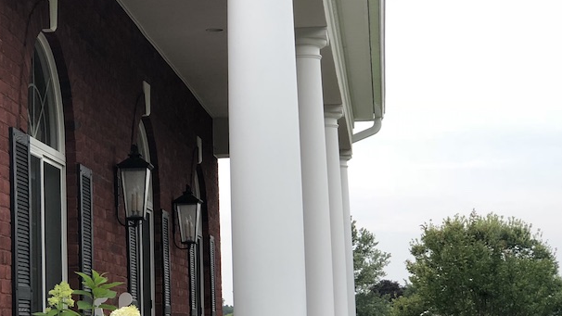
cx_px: 131
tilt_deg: +3.7
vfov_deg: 11.5
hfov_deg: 20.2
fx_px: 1565
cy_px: 216
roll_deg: +1.1
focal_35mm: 105
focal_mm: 6.6
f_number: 2.8
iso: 20
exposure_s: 1/60
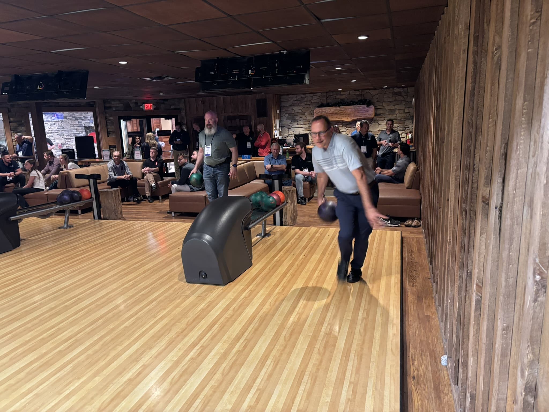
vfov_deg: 53.1
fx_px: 412
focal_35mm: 26
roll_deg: +2.1
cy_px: 206
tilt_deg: -11.0
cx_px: 274
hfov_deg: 67.3
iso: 500
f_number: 1.6
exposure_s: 1/30
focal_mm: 5.96
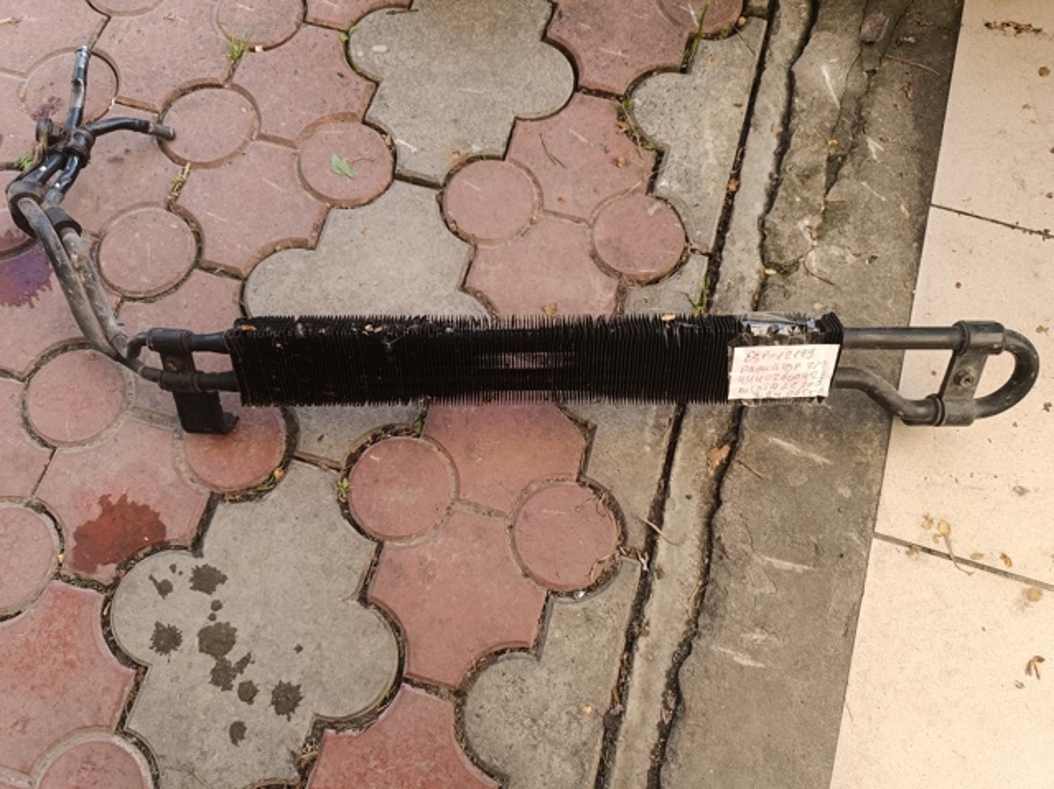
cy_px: 394
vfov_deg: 56.8
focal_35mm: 24
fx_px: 730
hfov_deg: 71.6
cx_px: 527
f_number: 1.65
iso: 103
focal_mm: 6.14
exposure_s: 1/100
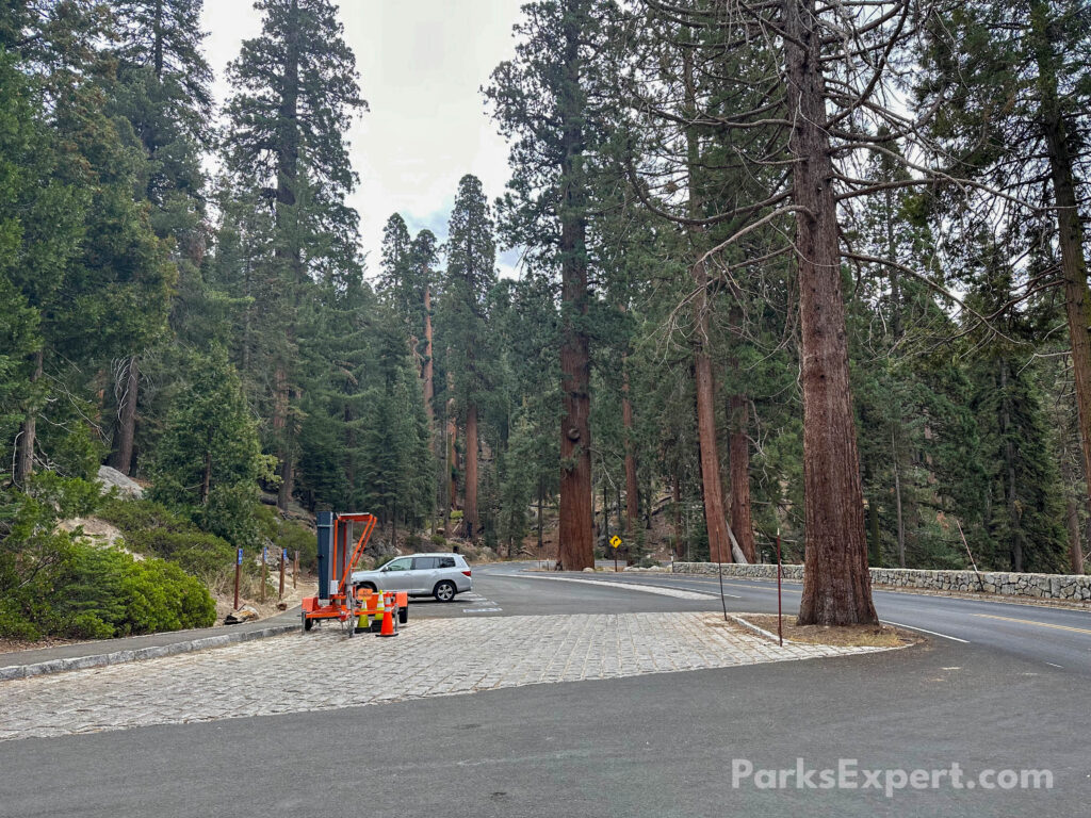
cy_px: 409
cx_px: 546
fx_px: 756
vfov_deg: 56.8
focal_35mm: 24
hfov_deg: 71.6
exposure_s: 1/640
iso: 80
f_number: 1.8
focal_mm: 6.86
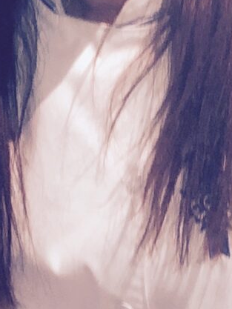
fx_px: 1590
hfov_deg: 8.3
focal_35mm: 178
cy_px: 250
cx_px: 191
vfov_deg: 11.1
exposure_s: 1/30
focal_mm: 4.15
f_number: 2.2
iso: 64
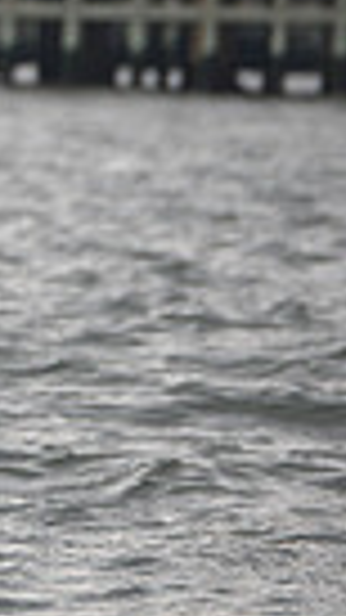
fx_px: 13725
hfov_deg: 1.4
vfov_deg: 2.6
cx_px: -935
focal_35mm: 841
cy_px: -29
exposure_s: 1/1250
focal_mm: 190
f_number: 4.5
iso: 320
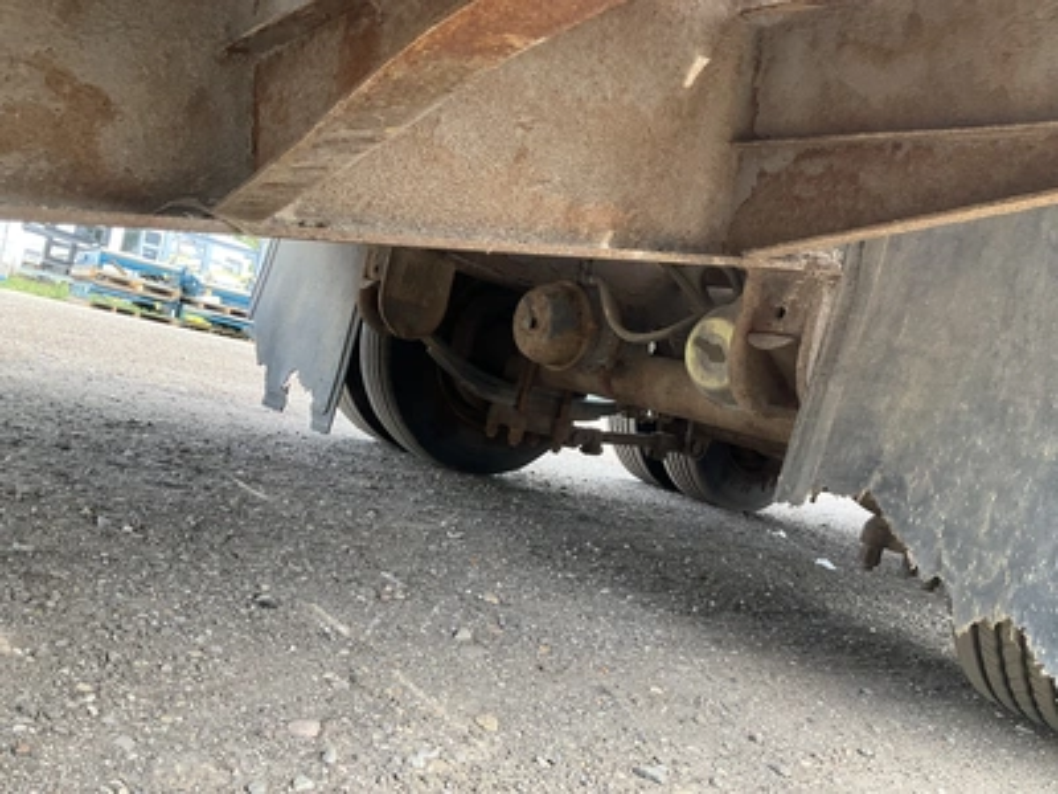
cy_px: 397
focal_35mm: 29
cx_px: 529
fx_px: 886
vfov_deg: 48.2
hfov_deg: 61.7
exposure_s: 1/122
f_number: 1.8
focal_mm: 3
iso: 50
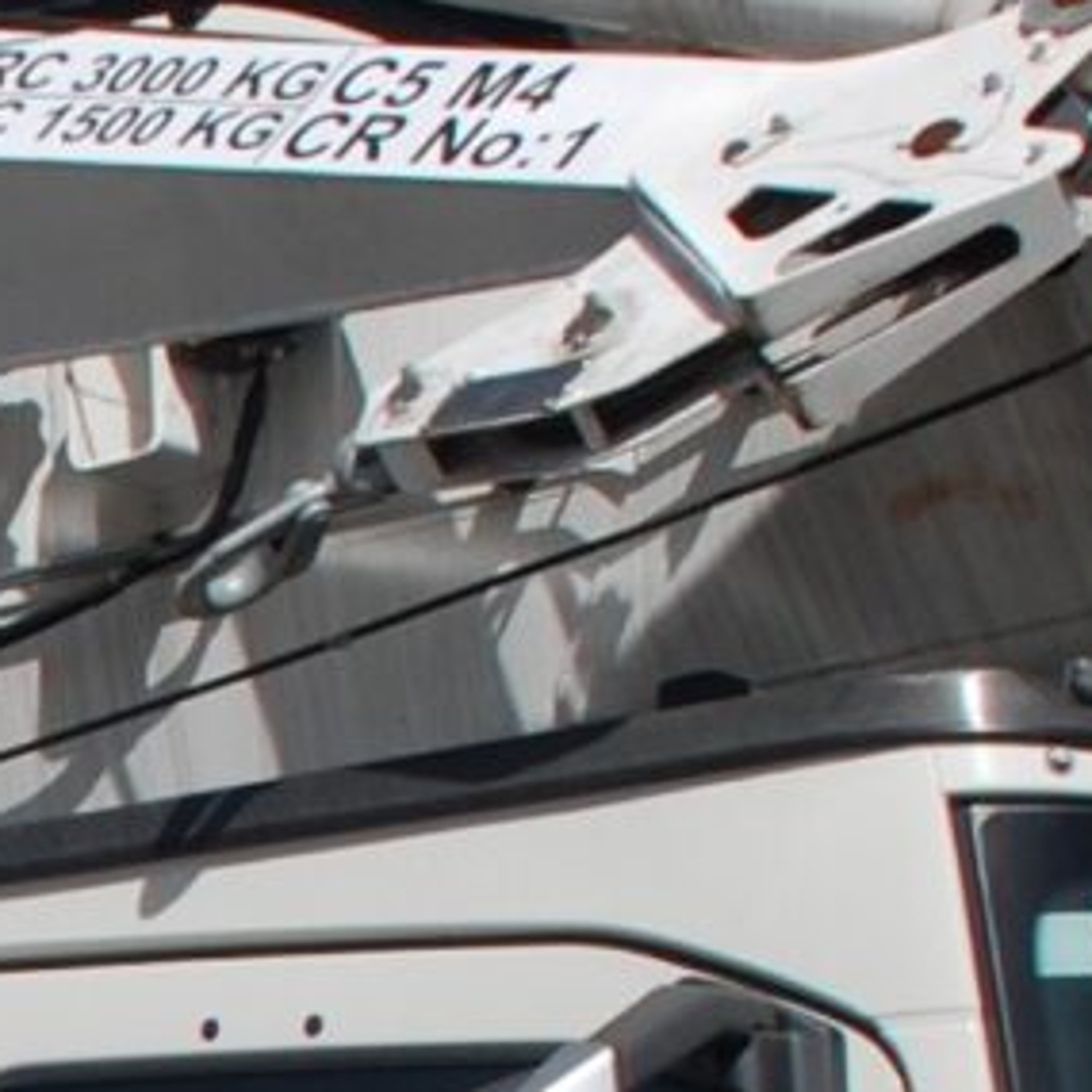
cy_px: 1780
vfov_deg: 6.3
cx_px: -1126
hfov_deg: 6.2
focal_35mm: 275
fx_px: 9815
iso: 100
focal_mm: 24
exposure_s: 1/320
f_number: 9
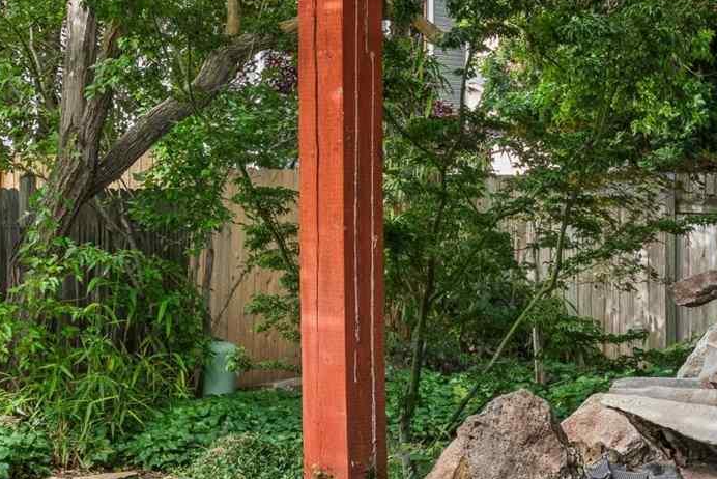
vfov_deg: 18.2
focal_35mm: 75
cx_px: 261
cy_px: 182
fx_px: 1494
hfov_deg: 26.9
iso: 400
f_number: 13
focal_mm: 16.9
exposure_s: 1/30
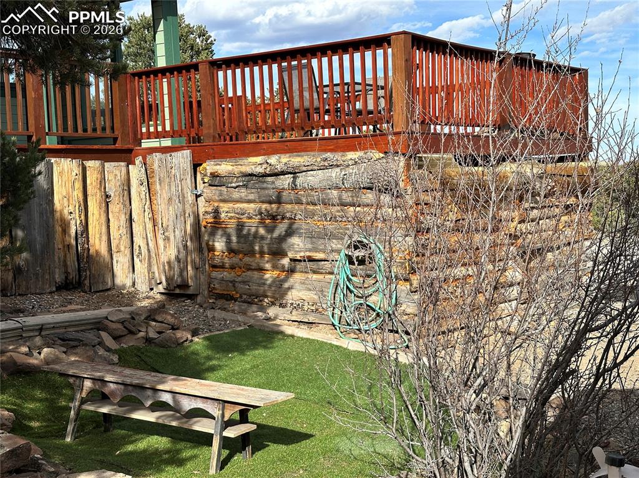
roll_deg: +3.7
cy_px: 239
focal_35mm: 48
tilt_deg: -3.1
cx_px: 320
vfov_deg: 30.2
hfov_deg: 39.7
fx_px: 886
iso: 64
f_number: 1.78
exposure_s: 1/3155
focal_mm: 6.86
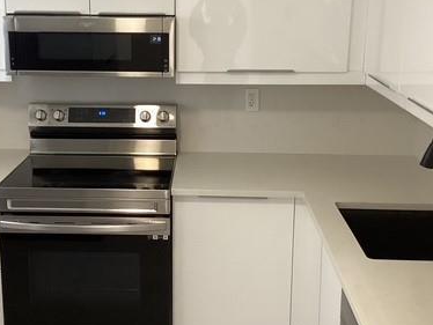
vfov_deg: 27.5
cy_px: 136
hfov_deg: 35.9
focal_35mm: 53
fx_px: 663
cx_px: 156
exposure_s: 1/60
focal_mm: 3.3
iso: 200
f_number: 2.4
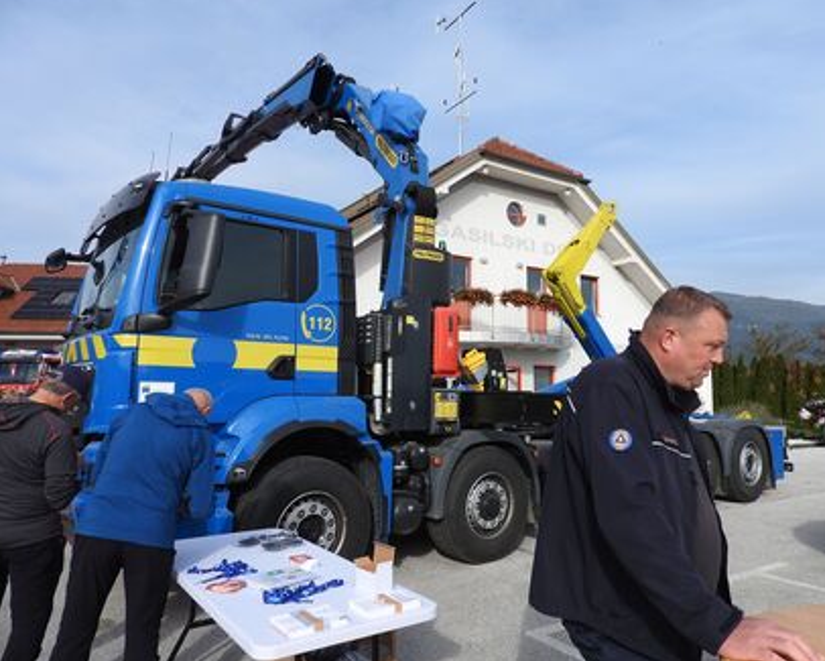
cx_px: 455
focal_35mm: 26
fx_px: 635
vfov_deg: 54.9
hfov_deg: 65.9
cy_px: 329
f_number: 3.3
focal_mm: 4.3
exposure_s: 1/1250
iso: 100
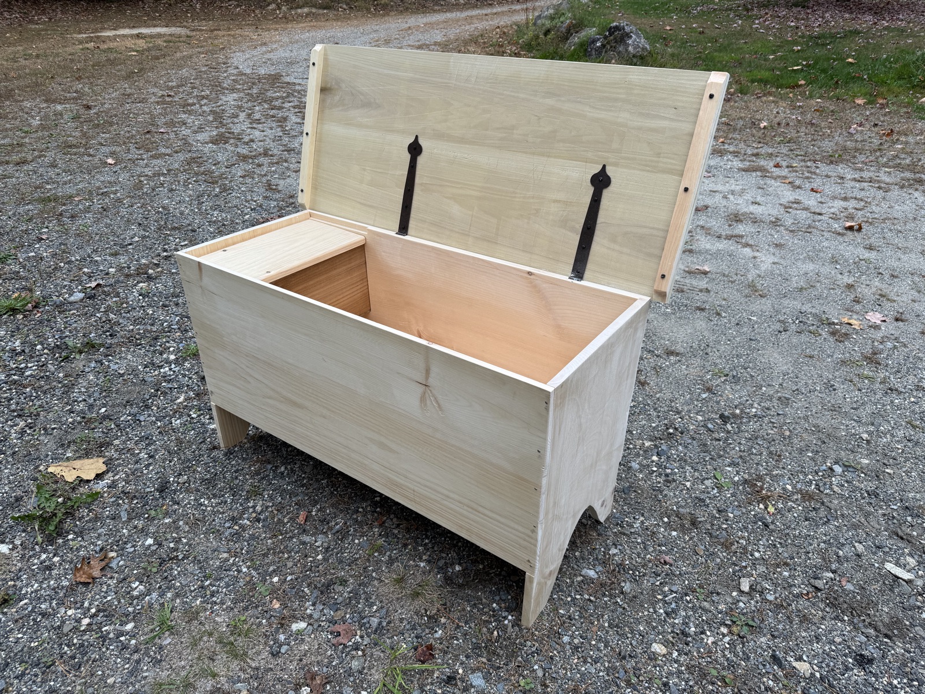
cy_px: 347
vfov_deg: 56.8
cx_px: 462
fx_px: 641
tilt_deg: -29.3
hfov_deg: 71.6
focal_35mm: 24
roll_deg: +0.8
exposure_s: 1/120
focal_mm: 6.76
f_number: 1.78
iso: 64
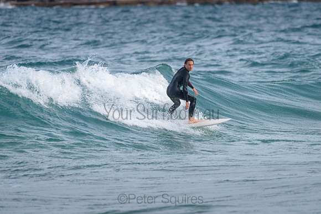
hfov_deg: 3.4
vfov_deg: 2.2
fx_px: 5465
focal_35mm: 613
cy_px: 100
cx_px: 165
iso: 320
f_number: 5.6
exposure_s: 1/2000
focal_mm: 500
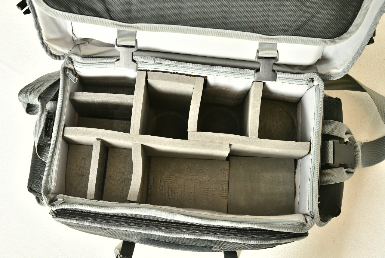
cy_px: 129
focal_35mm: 62
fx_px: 664
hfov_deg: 32.4
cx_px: 192
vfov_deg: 22.0
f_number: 10
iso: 1600
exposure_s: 1/160
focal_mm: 62
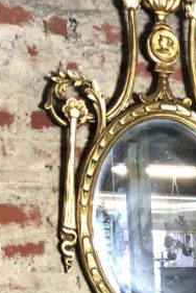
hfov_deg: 12.0
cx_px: 343
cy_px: 424
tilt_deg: -9.5
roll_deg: +2.4
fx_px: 863
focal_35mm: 106
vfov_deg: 17.5
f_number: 1.8
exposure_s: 1/9
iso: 100
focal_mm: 4
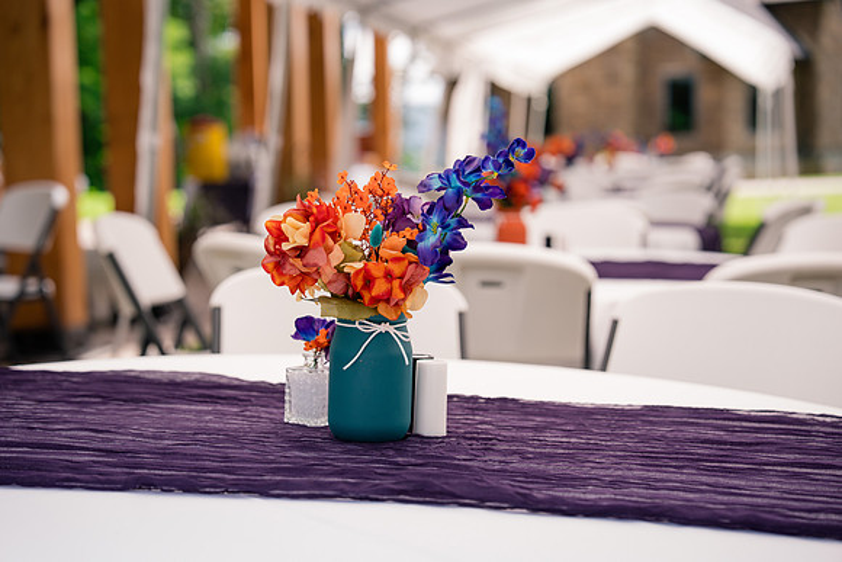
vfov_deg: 19.5
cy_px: 281
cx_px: 421
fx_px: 1638
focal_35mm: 70
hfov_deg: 28.8
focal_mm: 70
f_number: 2.8
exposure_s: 1/320
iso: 160
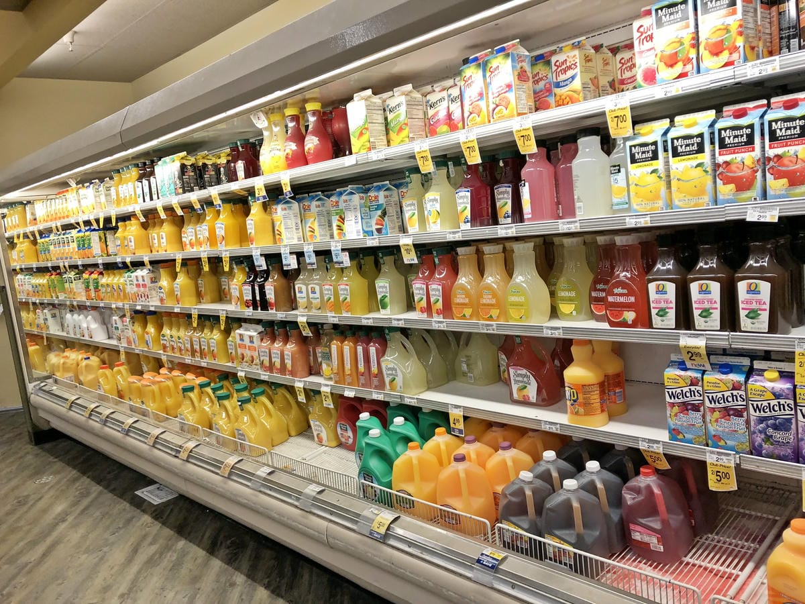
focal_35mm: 28
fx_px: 651
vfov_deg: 49.7
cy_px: 302
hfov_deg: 63.4
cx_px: 402
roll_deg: +6.1
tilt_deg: -10.7
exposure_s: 1/30
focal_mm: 3.99
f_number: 1.8
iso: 25
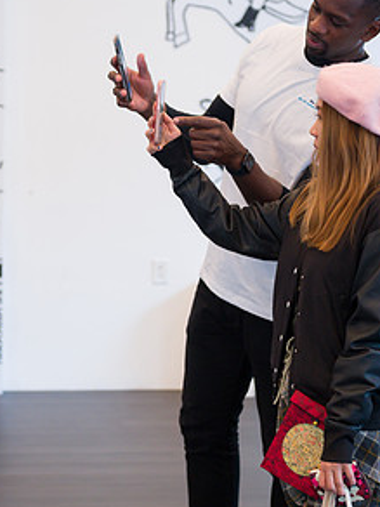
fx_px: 1537
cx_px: 118
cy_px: 184
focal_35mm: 105
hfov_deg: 14.1
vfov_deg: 18.7
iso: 1600
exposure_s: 1/200
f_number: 3.5
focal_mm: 55
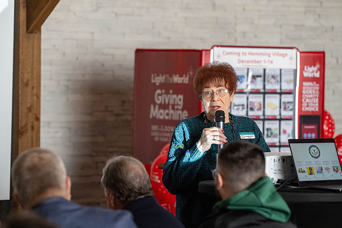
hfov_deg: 10.3
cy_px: 114
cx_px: 171
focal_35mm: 200
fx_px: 1900
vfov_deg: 6.9
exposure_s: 1/500
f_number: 5
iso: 5000
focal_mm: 200
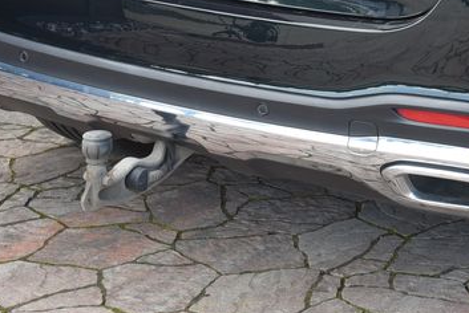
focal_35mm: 116
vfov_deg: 11.5
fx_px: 1512
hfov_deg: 17.3
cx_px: 461
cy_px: -98
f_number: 6.3
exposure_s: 1/160
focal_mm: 40
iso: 500
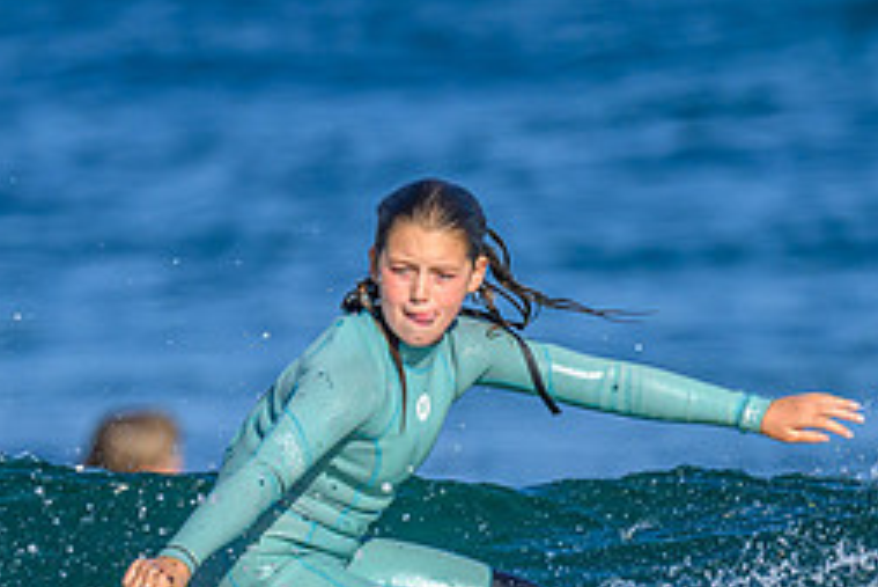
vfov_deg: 0.6
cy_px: 509
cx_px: 224
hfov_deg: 0.9
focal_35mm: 2261
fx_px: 55173
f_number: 6.3
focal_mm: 800
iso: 360
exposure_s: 1/2000
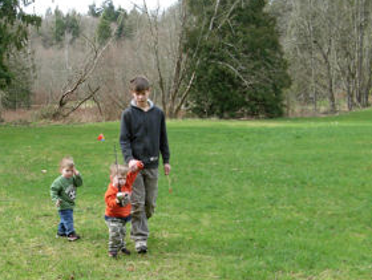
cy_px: 187
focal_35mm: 61
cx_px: 106
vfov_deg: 24.0
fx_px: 657
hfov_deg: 31.2
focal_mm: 6.3
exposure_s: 1/215
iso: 79
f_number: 2.9
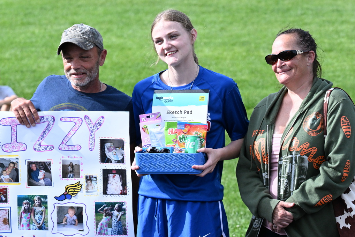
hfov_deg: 10.5
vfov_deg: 7.0
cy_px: 119
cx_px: 178
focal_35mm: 196
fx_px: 1933
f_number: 7.1
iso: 3200
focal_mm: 130
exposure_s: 1/6400
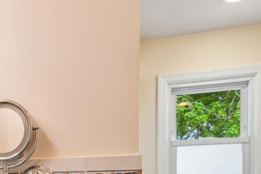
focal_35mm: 42
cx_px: 28
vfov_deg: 28.1
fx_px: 304
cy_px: 205
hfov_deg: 42.7
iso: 400
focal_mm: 16
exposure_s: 1/10
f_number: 8
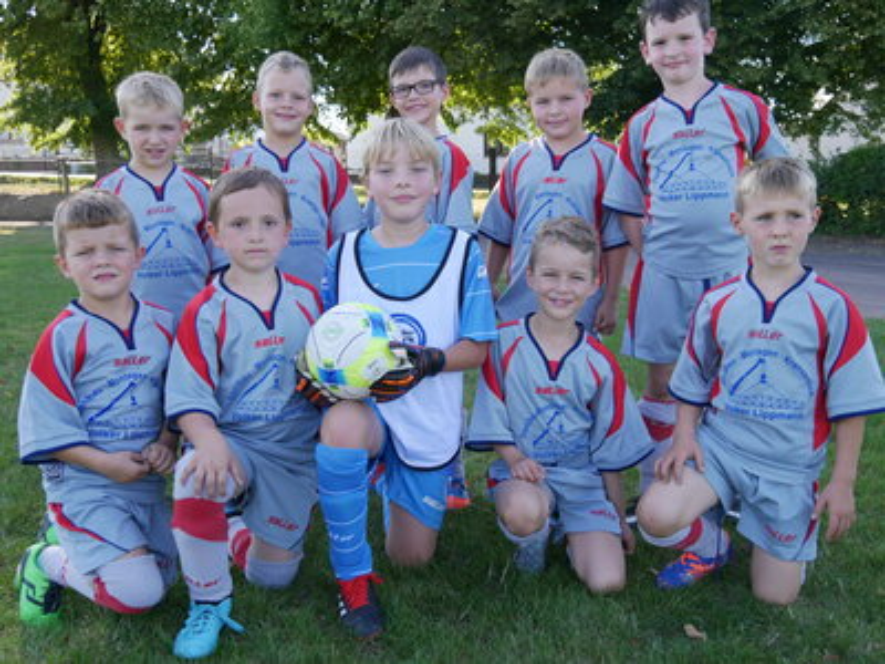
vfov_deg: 37.7
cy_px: 332
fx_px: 972
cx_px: 442
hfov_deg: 49.0
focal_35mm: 38
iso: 200
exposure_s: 1/250
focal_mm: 19
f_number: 3.8
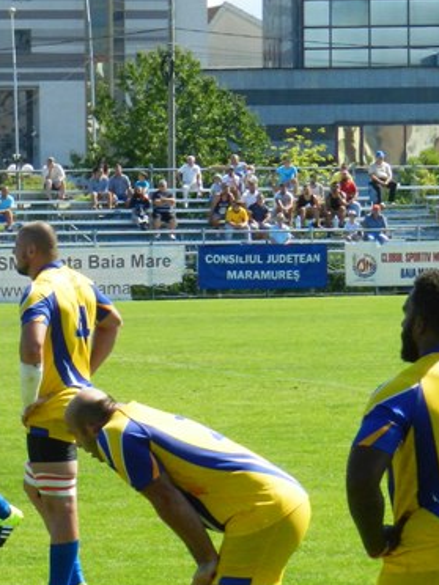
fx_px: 3534
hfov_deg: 7.1
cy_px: 352
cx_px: -102
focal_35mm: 209
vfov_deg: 9.5
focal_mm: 13.5
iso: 160
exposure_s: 1/640
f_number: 4.8
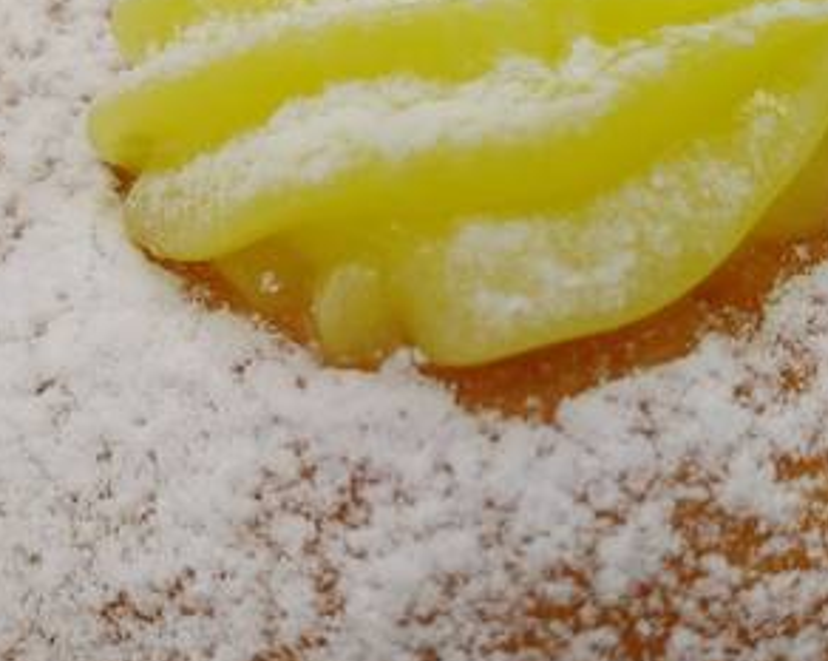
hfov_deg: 36.7
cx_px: 451
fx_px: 1249
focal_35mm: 51
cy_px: 377
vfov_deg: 29.6
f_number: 1.8
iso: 300
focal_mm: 4.81
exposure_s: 1/120
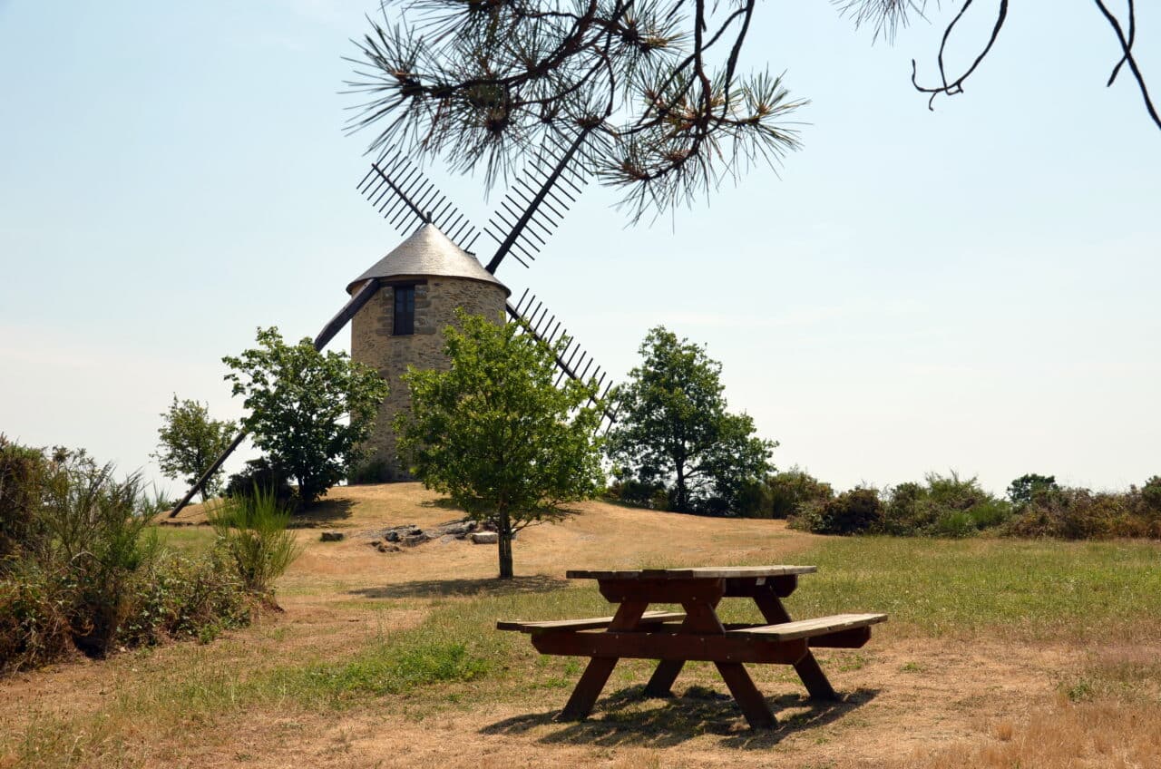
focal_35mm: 39
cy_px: 384
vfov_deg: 34.1
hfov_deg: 49.6
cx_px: 580
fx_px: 1255
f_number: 9
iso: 100
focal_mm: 26
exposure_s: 1/320
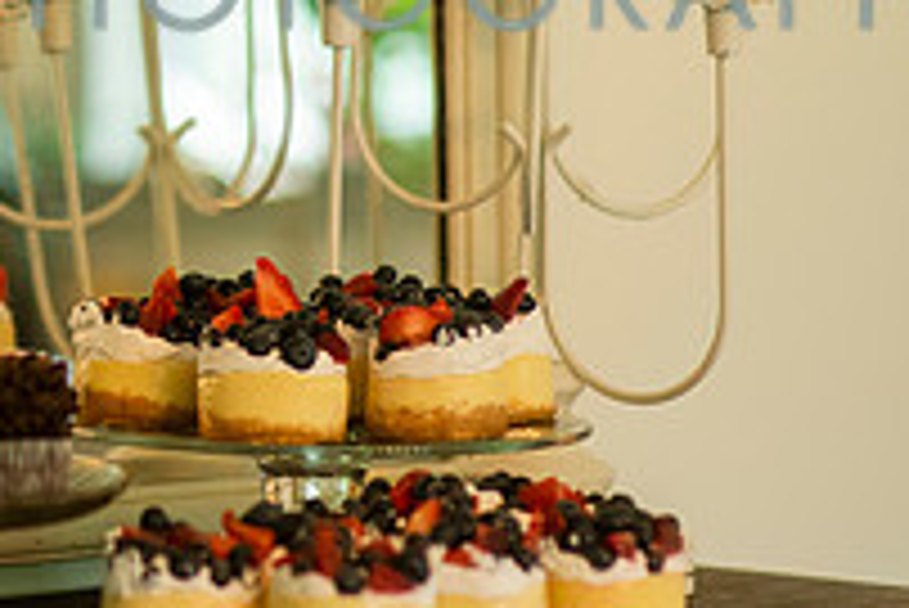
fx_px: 6342
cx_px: -199
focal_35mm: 251
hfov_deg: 8.1
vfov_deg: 5.5
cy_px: -20
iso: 500
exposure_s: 1/250
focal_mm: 85
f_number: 1.8
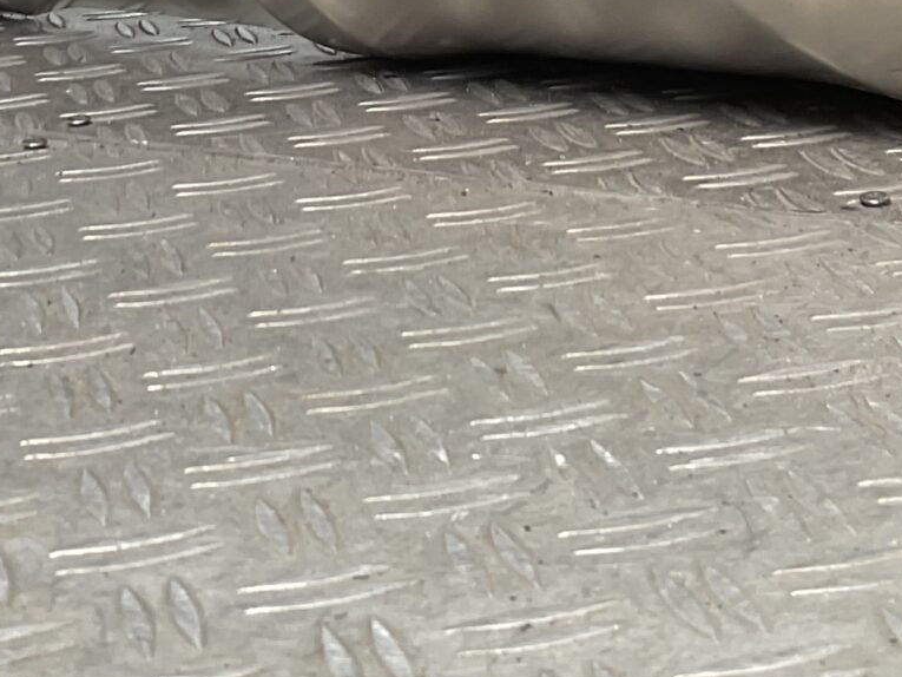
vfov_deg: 14.5
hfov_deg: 20.2
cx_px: 387
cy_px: -241
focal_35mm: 97
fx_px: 2528
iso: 16
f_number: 1.8
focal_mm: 3
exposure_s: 1/173
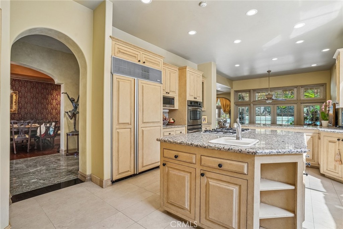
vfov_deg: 70.4
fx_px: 162
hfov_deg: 93.3
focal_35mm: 17
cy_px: 114
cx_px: 172
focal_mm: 17
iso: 400
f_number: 8
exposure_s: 1/60
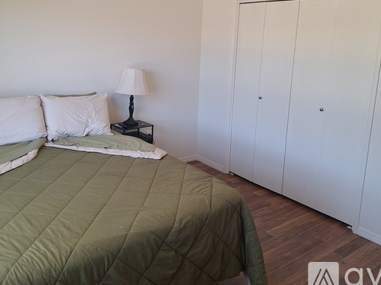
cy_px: 101
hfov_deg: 58.3
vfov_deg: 44.9
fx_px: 341
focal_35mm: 31
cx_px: 176
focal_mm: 5.54
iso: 64
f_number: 1.8
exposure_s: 1/60
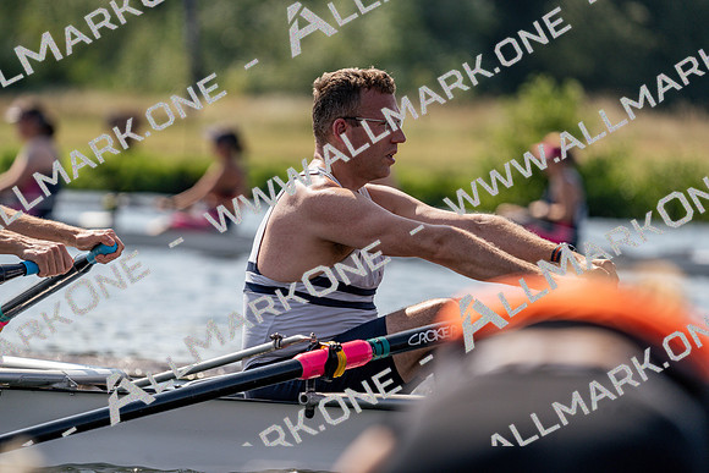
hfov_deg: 5.2
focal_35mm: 400
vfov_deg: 3.4
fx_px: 7879
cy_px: 236
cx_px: 354
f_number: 6.3
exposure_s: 1/1600
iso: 250
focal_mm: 400
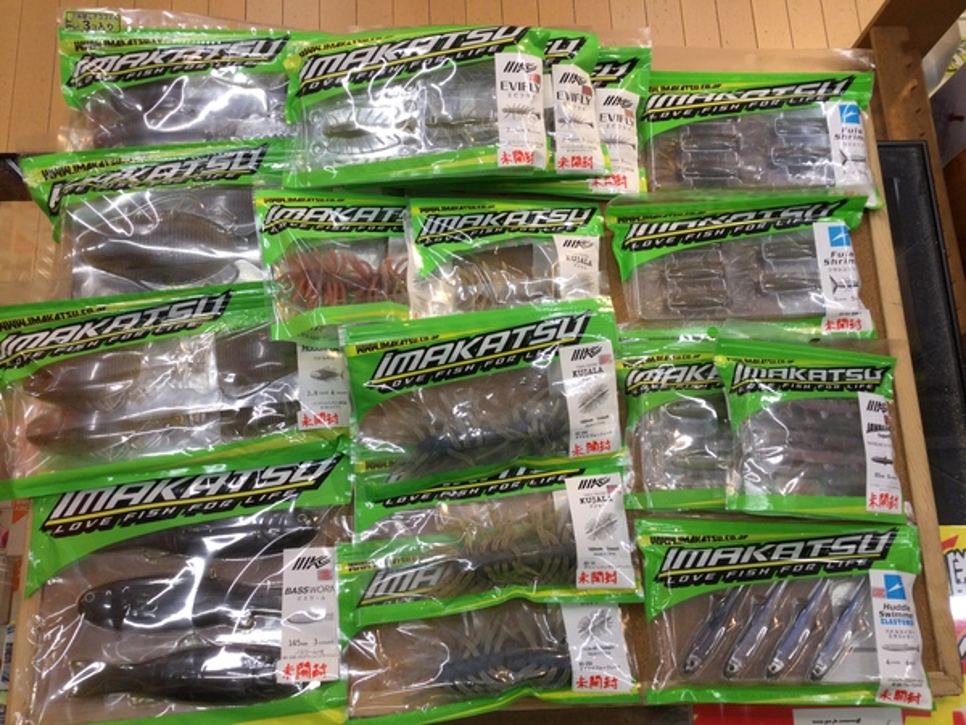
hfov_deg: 58.4
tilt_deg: -75.6
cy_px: 362
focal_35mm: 31
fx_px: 865
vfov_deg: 45.4
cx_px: 483
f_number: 2.4
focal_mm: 3.3
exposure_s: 1/60
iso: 32
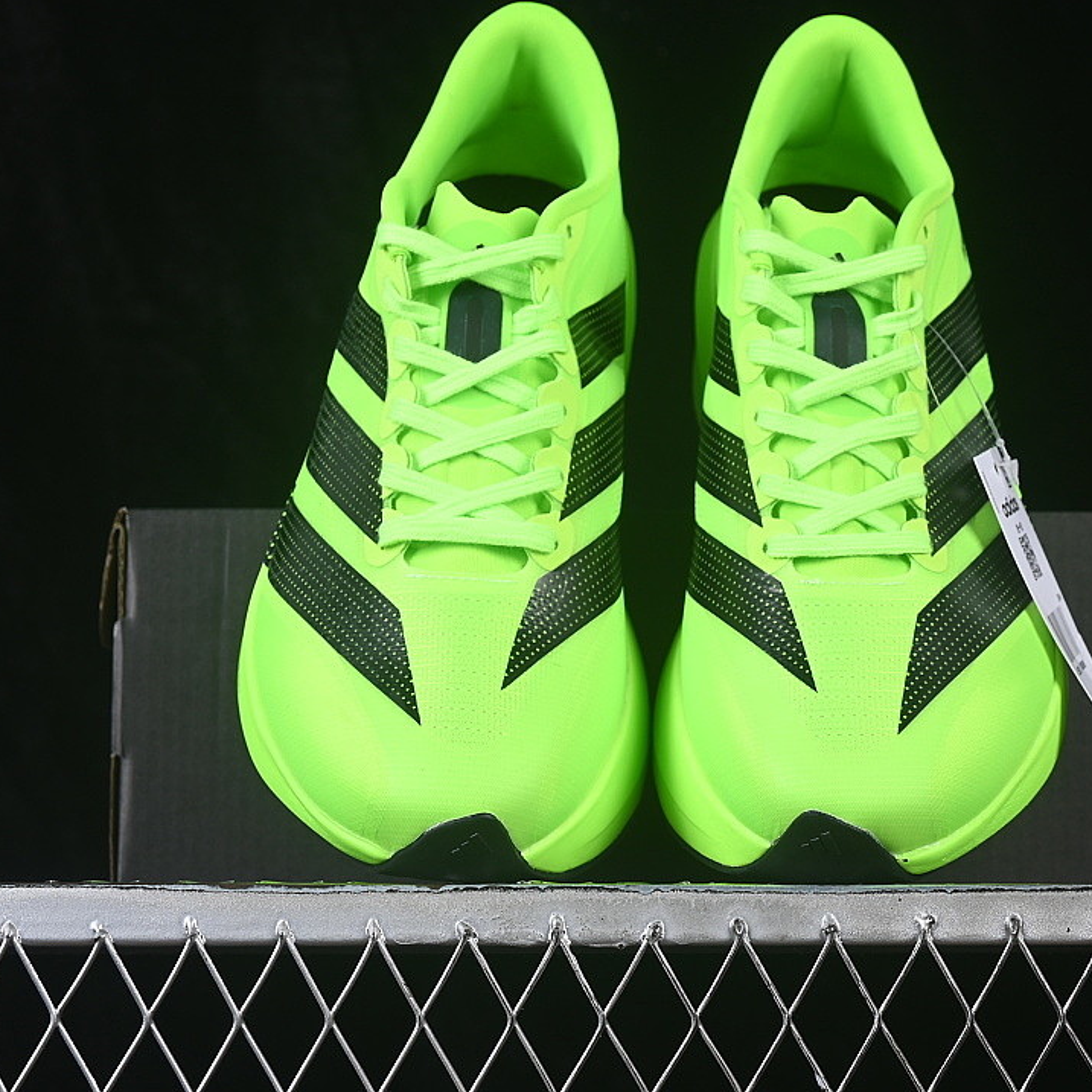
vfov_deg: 18.1
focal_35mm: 96
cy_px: 545
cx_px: 666
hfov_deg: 18.1
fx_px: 3426
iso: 160
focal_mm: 50
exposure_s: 1/80
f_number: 8
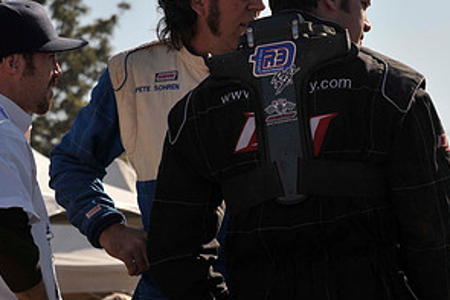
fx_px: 3314
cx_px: 229
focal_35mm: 265
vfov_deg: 5.2
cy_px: 47
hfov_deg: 7.8
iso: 320
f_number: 11
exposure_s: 1/500
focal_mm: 135
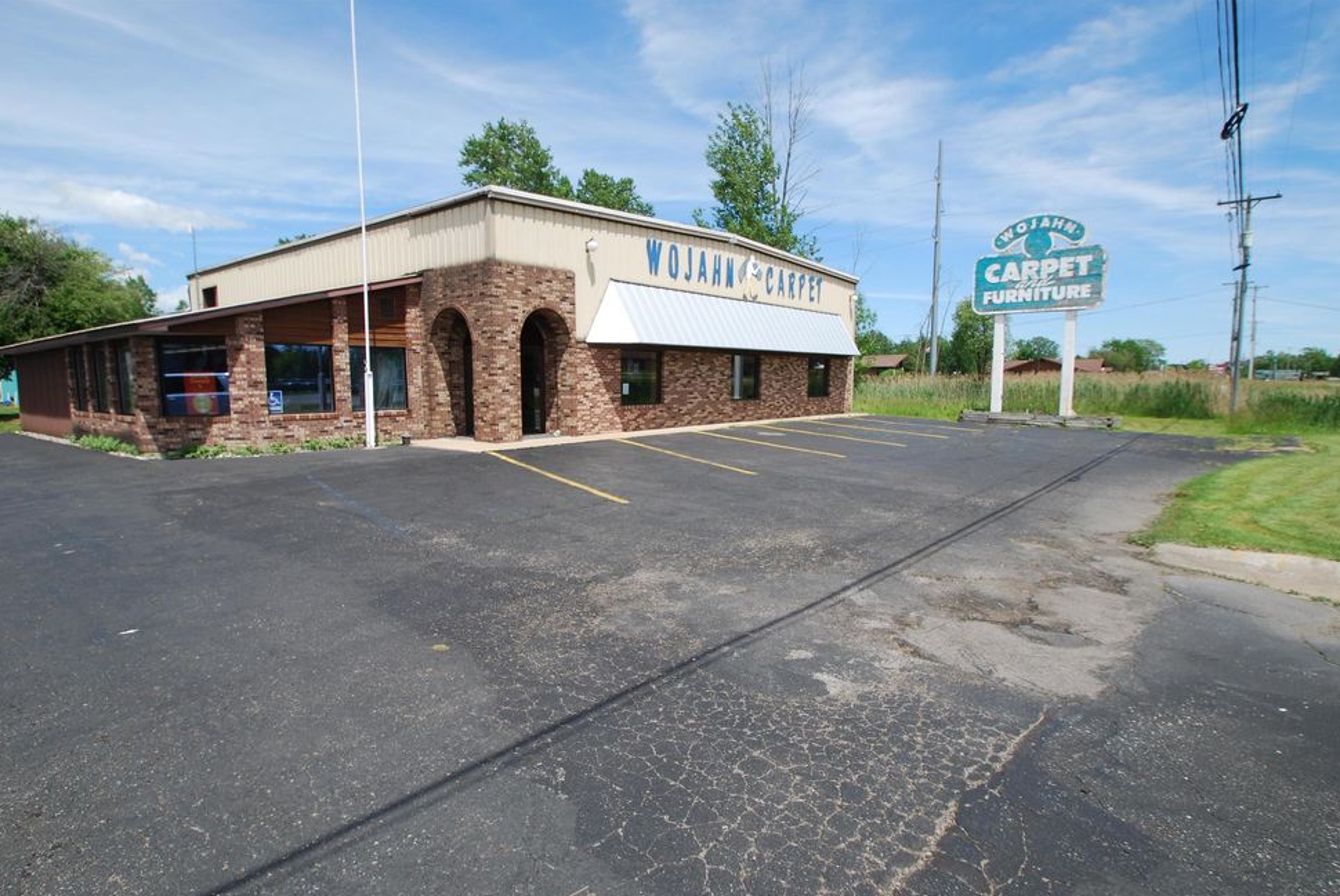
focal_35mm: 19
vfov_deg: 64.6
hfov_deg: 86.8
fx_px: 708
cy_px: 471
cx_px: 664
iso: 100
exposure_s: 1/200
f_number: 7.1
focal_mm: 12
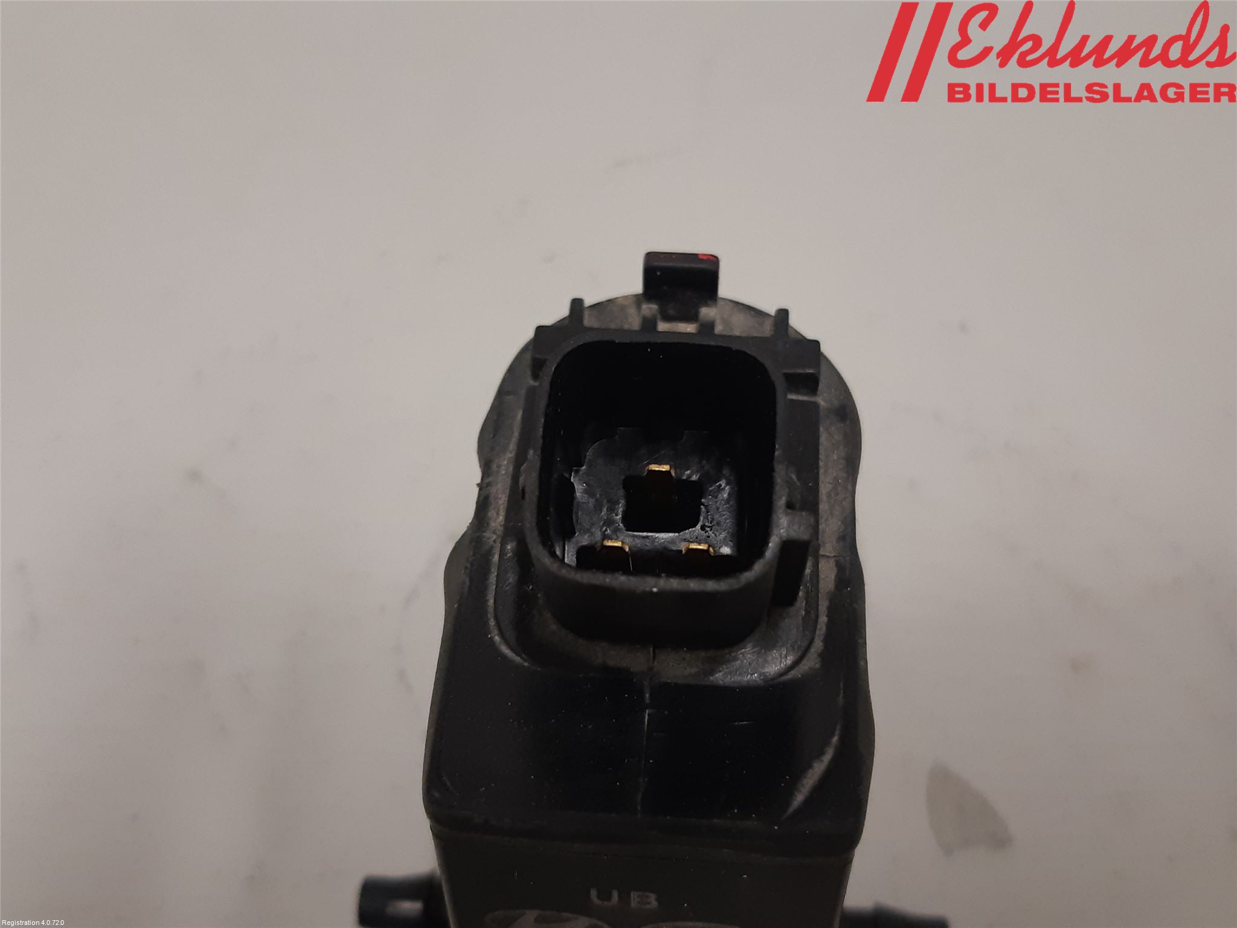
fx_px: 929
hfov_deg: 67.3
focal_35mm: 26
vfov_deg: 53.1
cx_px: 618
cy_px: 464
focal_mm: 3.93
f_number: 1.7
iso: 160
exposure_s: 1/50
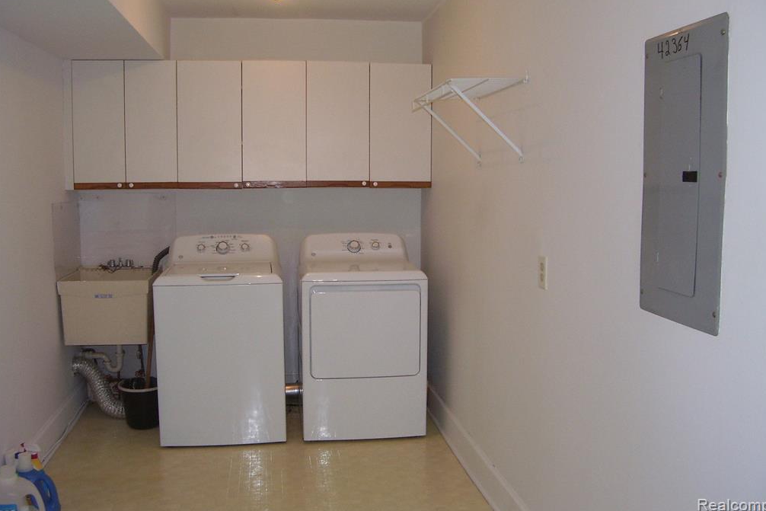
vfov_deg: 36.8
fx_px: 766
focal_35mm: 36
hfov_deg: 53.1
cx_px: 385
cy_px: 225
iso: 125
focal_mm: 5.6
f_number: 2.7
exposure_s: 1/60
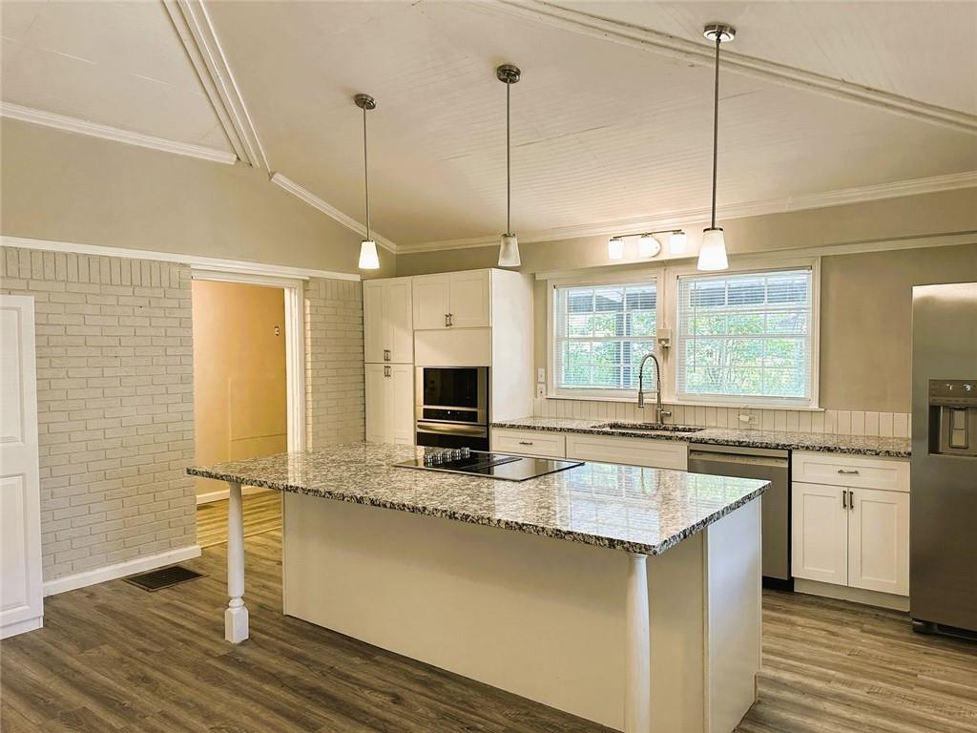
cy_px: 366
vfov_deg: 56.8
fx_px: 677
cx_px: 488
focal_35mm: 24
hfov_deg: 71.6
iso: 200
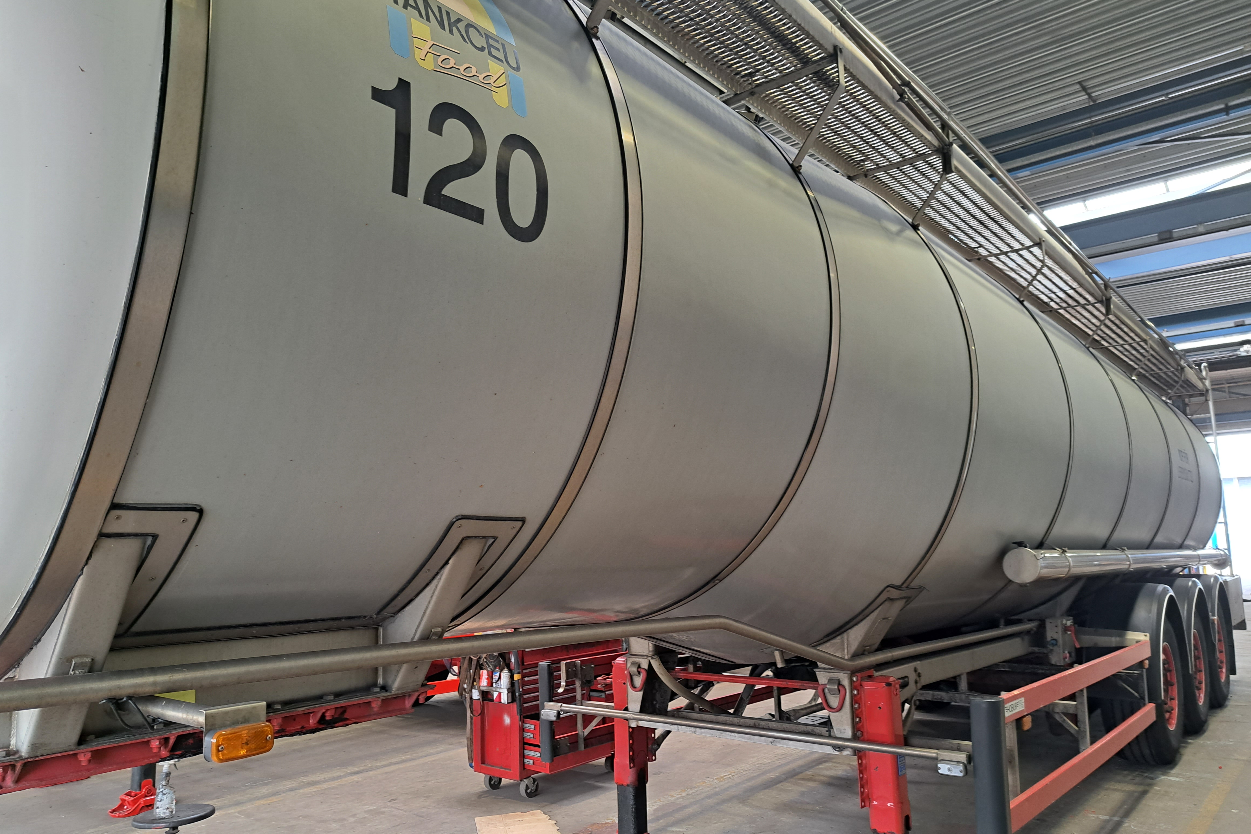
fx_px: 869
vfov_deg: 51.3
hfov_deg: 71.5
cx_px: 625
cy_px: 441
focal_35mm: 25
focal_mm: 5.23
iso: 100
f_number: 1.8
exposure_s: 1/50
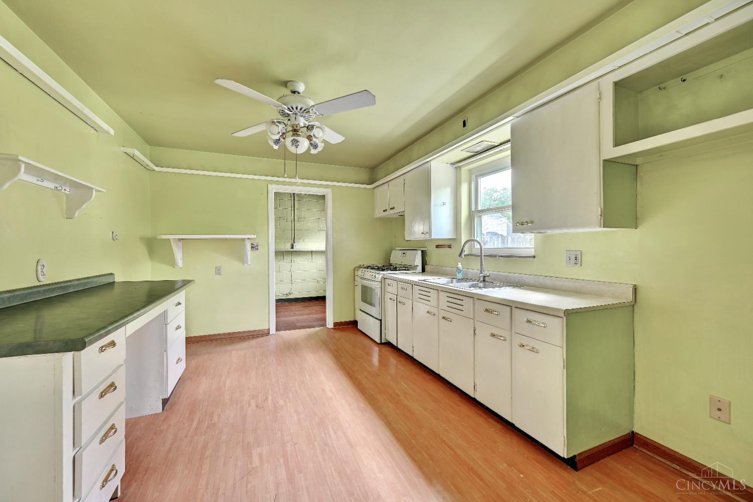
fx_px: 293
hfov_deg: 104.3
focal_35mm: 14
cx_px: 376
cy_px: 251
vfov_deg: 81.2
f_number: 8
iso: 400
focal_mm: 14
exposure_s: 1/4
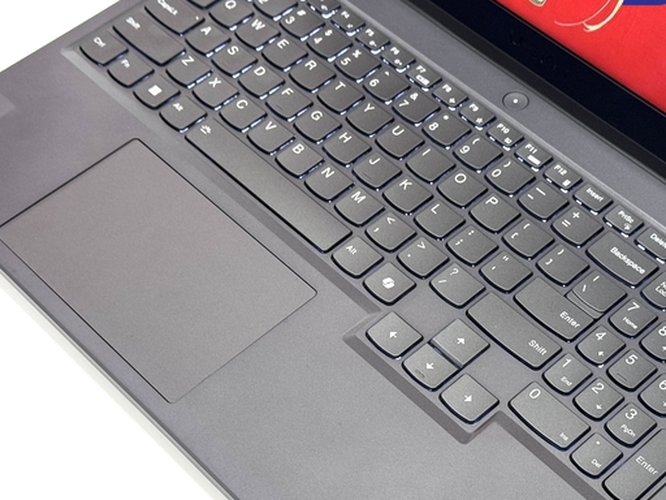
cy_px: 328
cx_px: 373
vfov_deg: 19.6
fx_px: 1443
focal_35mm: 75
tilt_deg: -52.1
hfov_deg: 26.0
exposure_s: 1/50
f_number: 1.78
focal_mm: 6.76
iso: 50
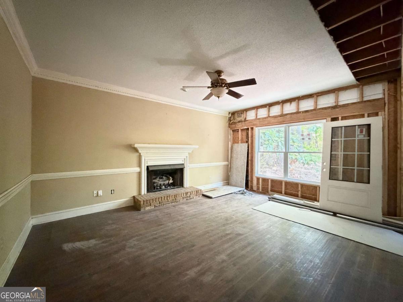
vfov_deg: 85.7
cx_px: 202
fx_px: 163
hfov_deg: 102.1
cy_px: 151
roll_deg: -0.1
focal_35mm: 14
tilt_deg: +1.3
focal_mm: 2.22
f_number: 2.2
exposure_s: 1/30
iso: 1600
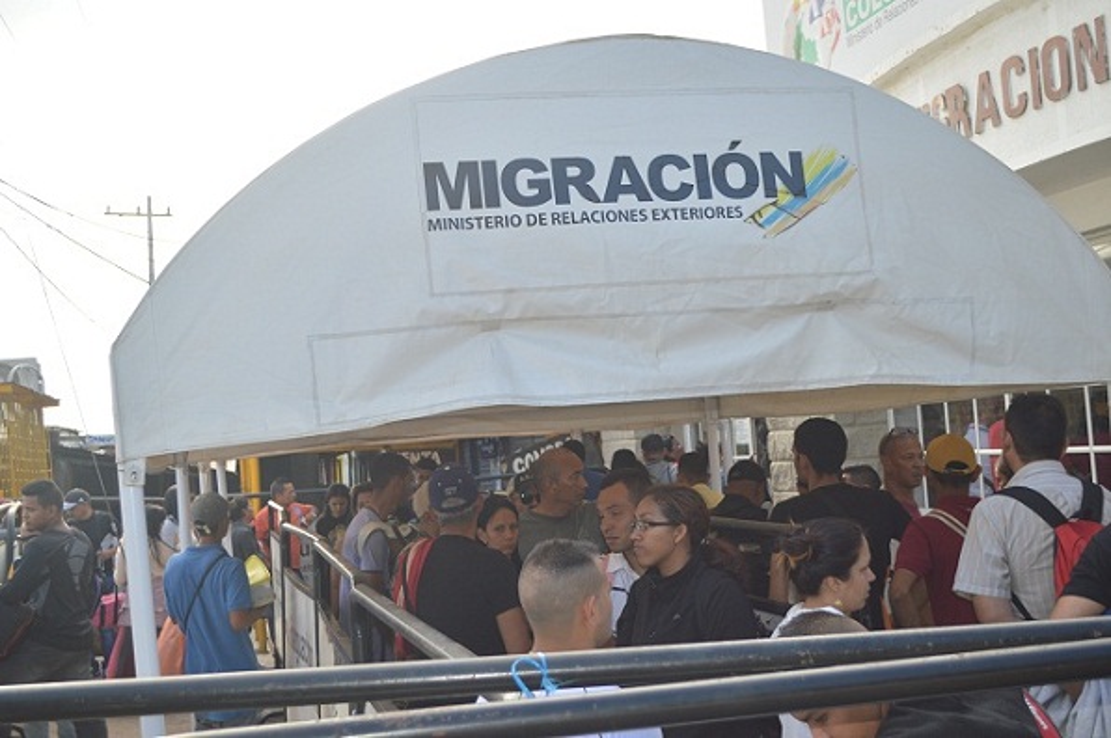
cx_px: 556
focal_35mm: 45
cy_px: 369
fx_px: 1387
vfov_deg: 29.8
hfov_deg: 43.6
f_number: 5
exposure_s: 1/200
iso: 100
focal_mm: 30
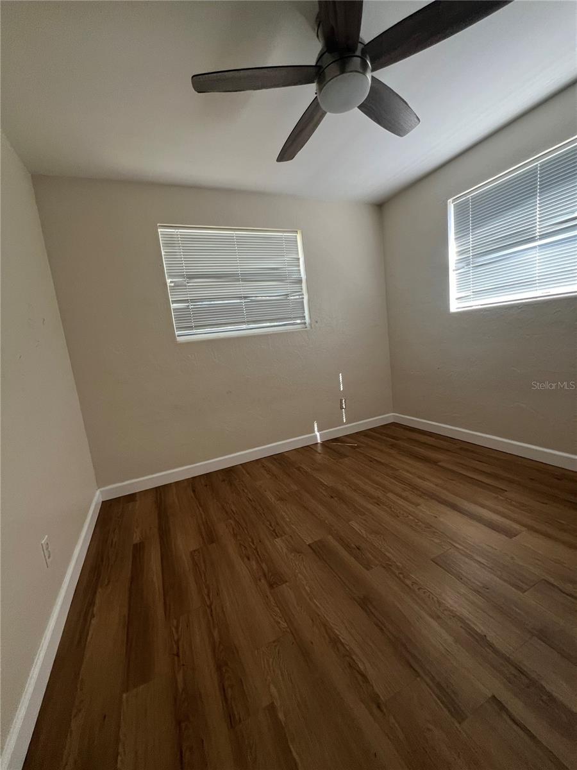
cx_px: 288
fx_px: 289
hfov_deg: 89.9
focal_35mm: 13
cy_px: 385
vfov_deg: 106.2
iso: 160
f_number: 1.8
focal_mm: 1.57
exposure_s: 1/99
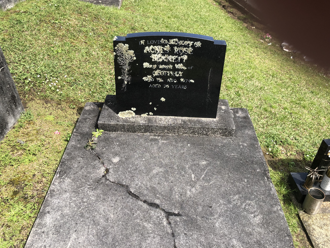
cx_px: 165
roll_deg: -1.0
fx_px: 267
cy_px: 124
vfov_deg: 49.7
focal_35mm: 28
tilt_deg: -39.9
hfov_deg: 63.4
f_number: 1.8
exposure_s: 1/991
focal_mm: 3.99
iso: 20
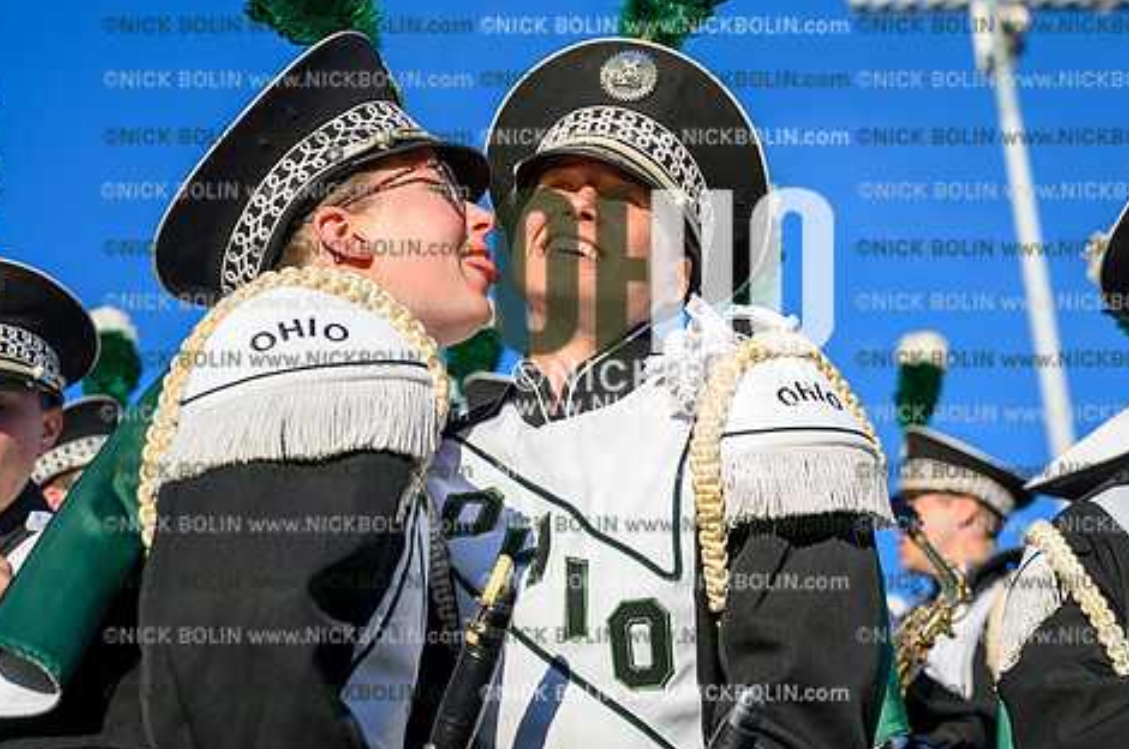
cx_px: 663
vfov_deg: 21.5
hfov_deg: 31.9
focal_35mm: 63
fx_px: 1973
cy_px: 302
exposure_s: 1/640
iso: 125
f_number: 4
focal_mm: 51
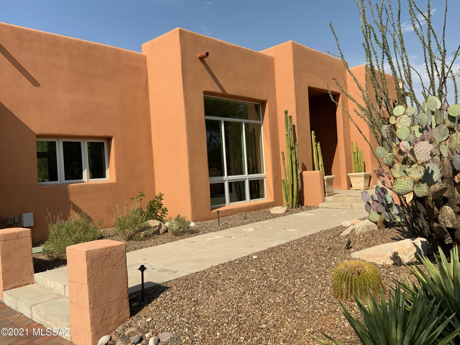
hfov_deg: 61.7
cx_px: 230
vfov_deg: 48.2
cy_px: 172
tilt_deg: +2.6
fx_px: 385
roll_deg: +4.0
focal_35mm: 29
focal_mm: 3
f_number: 1.8
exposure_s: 1/2667
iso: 16
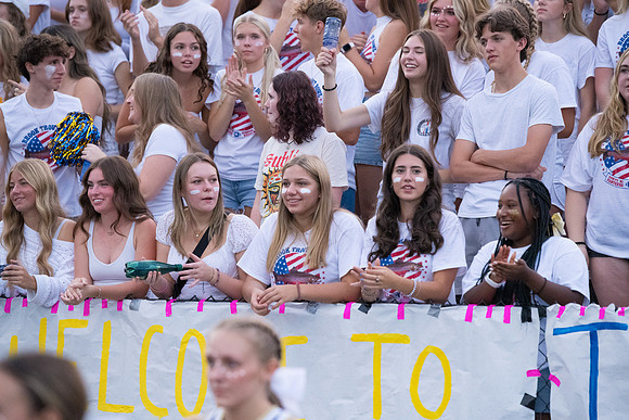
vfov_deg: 7.0
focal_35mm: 195
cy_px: 210
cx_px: 314
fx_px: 3408
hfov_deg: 10.5
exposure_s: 1/1600
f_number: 4.5
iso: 6400
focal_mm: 195
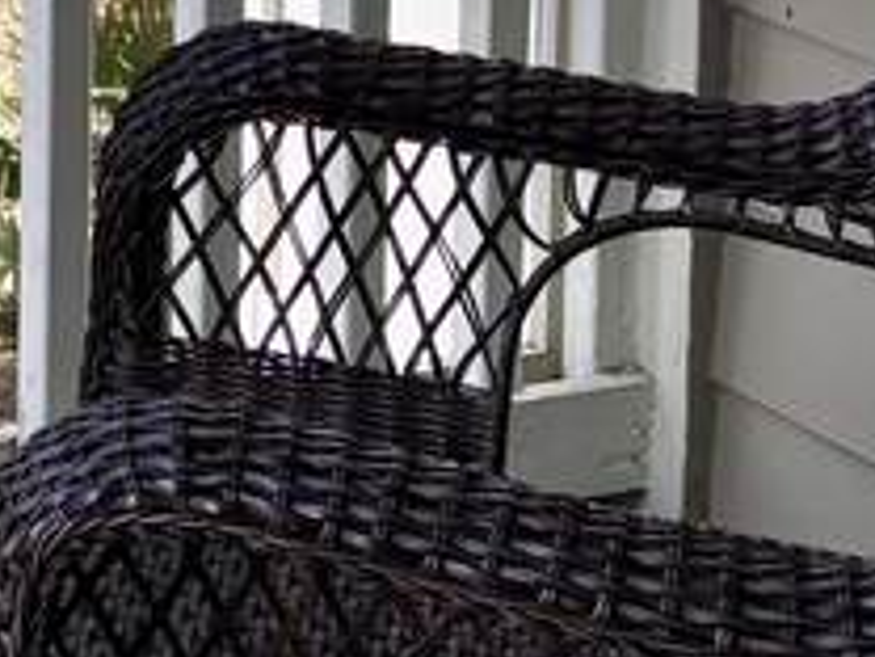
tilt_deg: -8.2
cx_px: -1291
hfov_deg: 10.5
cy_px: -813
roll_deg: +1.4
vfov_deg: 8.6
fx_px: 4044
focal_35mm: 160
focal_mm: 5.96
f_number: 1.6
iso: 40
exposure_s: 1/262
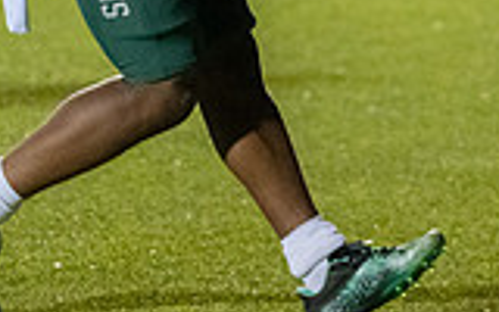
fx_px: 6065
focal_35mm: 446
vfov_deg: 2.9
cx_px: 121
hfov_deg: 4.7
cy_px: -212
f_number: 2.8
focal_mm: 106
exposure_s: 1/1250
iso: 8000
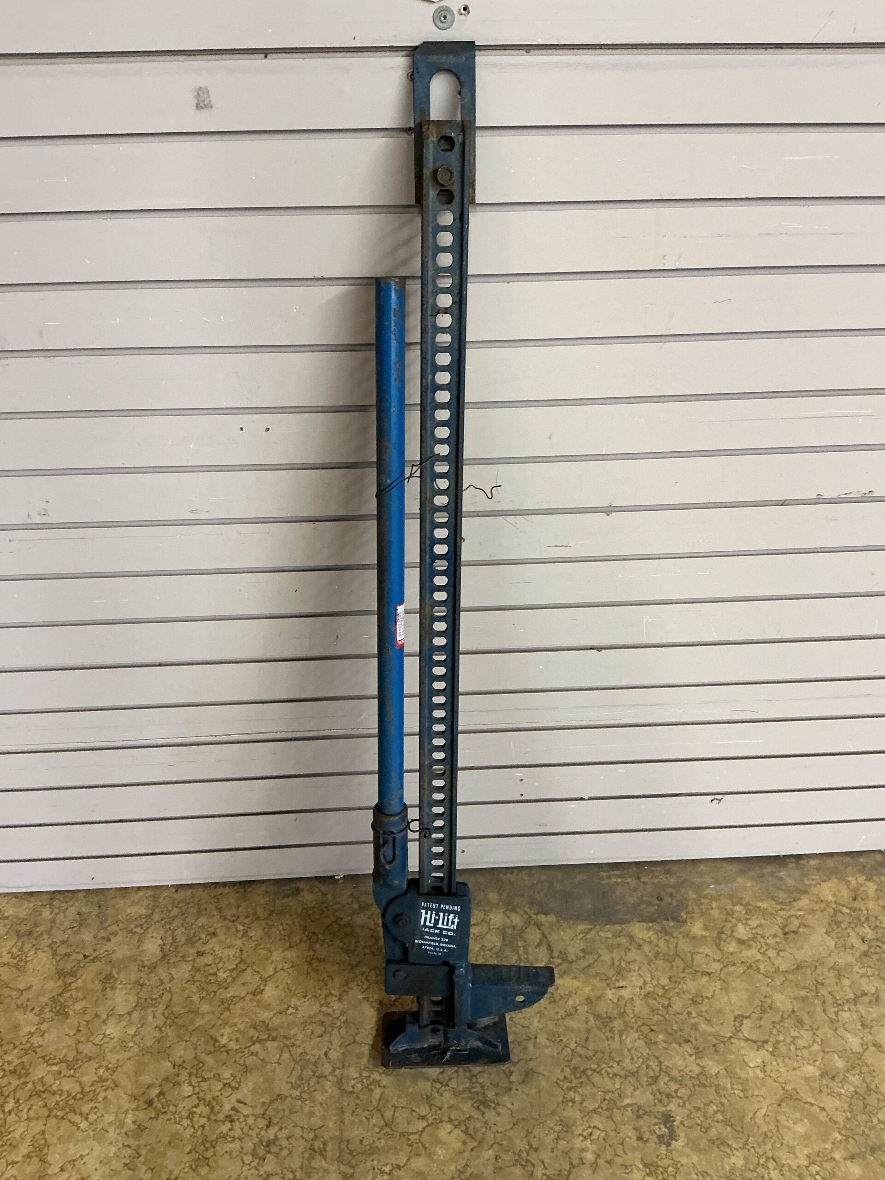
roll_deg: +0.1
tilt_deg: -31.7
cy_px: 590
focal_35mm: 29
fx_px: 989
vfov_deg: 61.7
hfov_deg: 48.2
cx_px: 442
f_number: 1.8
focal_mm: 3
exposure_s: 1/60
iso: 125
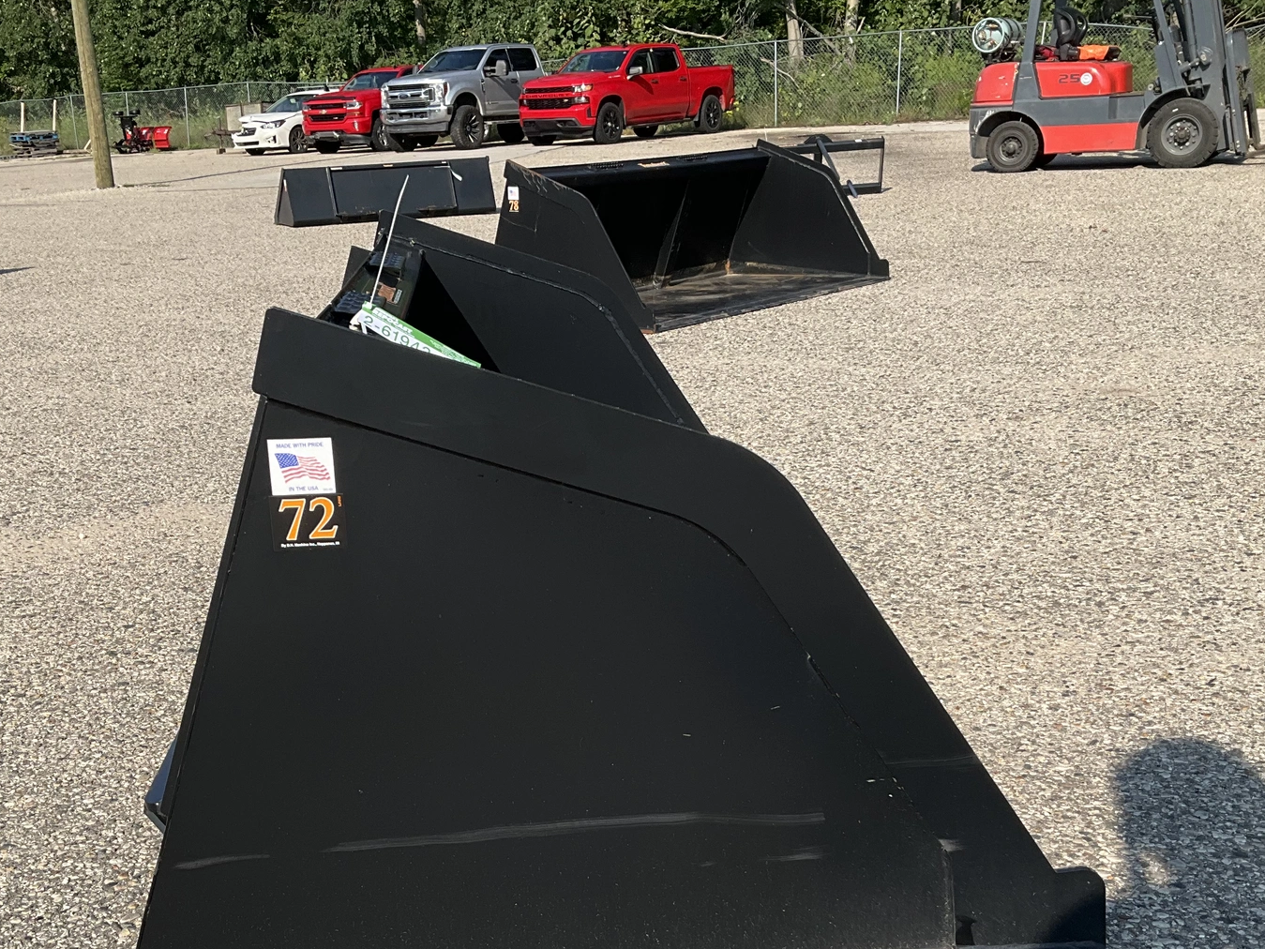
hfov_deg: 43.8
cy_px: 674
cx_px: 564
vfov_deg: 33.1
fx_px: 1572
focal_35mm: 43
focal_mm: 3
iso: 25
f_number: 1.8
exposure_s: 1/1626
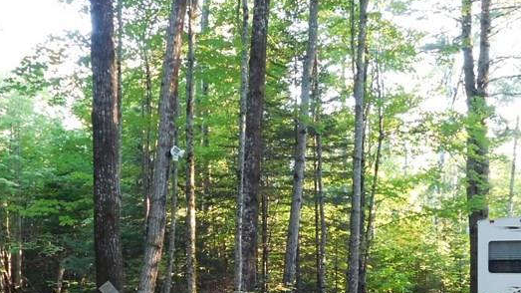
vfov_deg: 18.4
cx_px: 250
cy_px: 274
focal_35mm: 64
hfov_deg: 32.8
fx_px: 884
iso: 400
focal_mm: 5.3
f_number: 3.2
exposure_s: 1/30
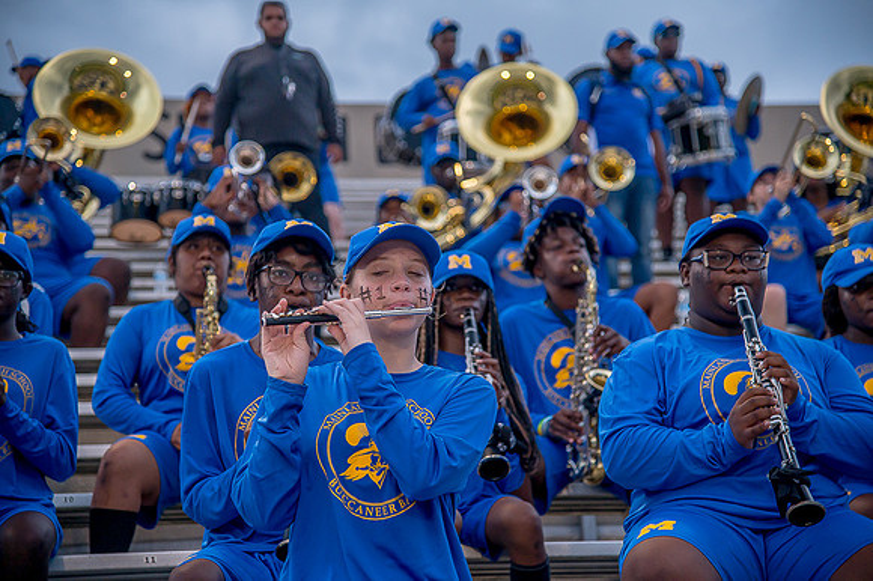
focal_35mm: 92
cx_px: 436
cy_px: 290
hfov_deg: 22.2
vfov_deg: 14.8
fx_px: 2230
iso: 400
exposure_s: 1/200
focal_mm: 92
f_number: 4
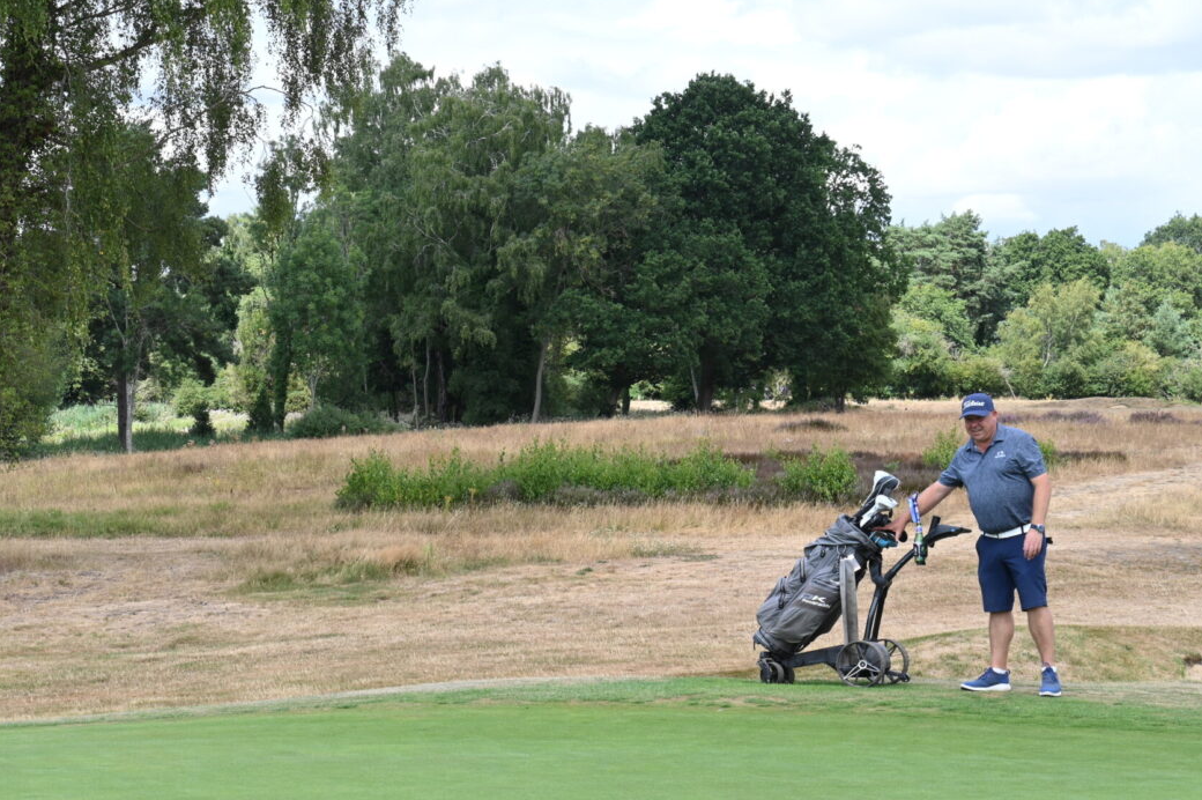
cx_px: 492
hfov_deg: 22.1
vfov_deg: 14.8
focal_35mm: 92
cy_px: 383
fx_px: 3070
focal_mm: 70
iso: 200
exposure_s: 1/100
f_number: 13
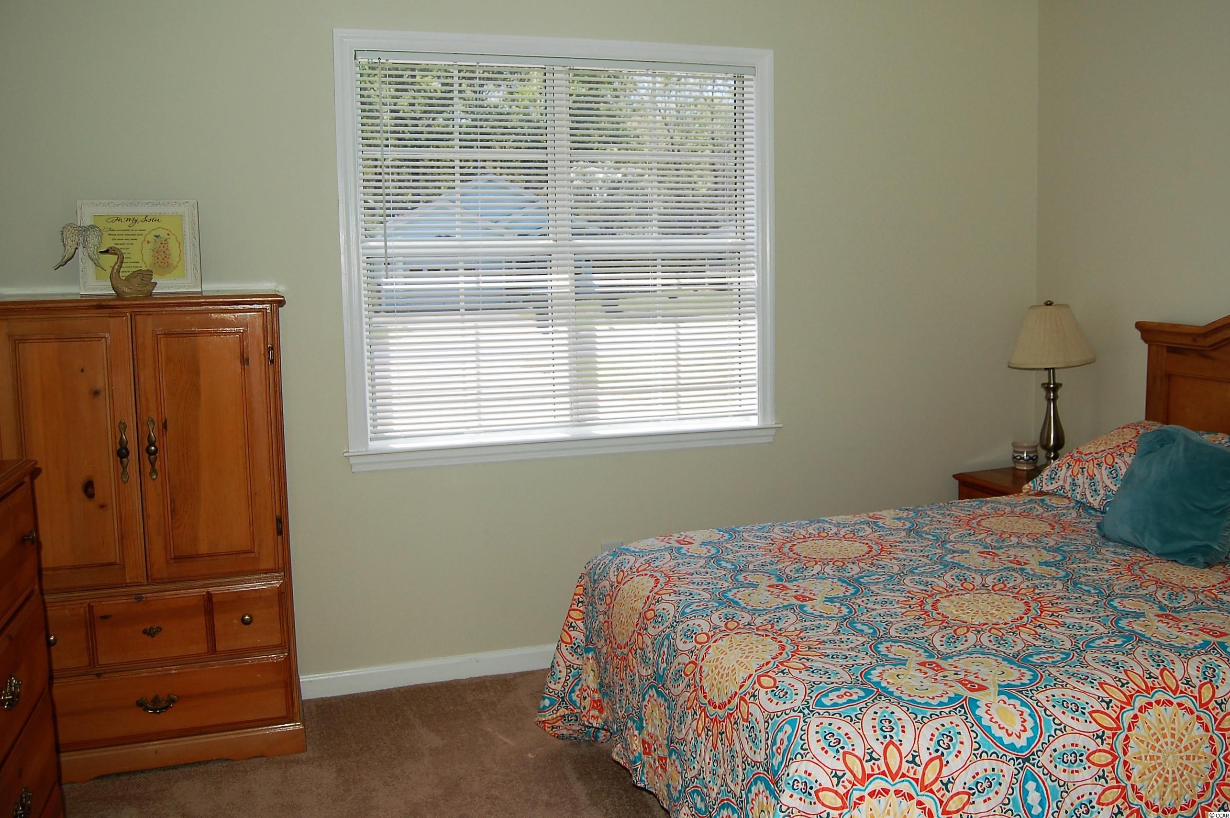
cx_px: 615
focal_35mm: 60
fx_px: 2048
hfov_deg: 33.4
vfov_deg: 22.6
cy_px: 409
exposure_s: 1/500
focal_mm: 40
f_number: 5.6
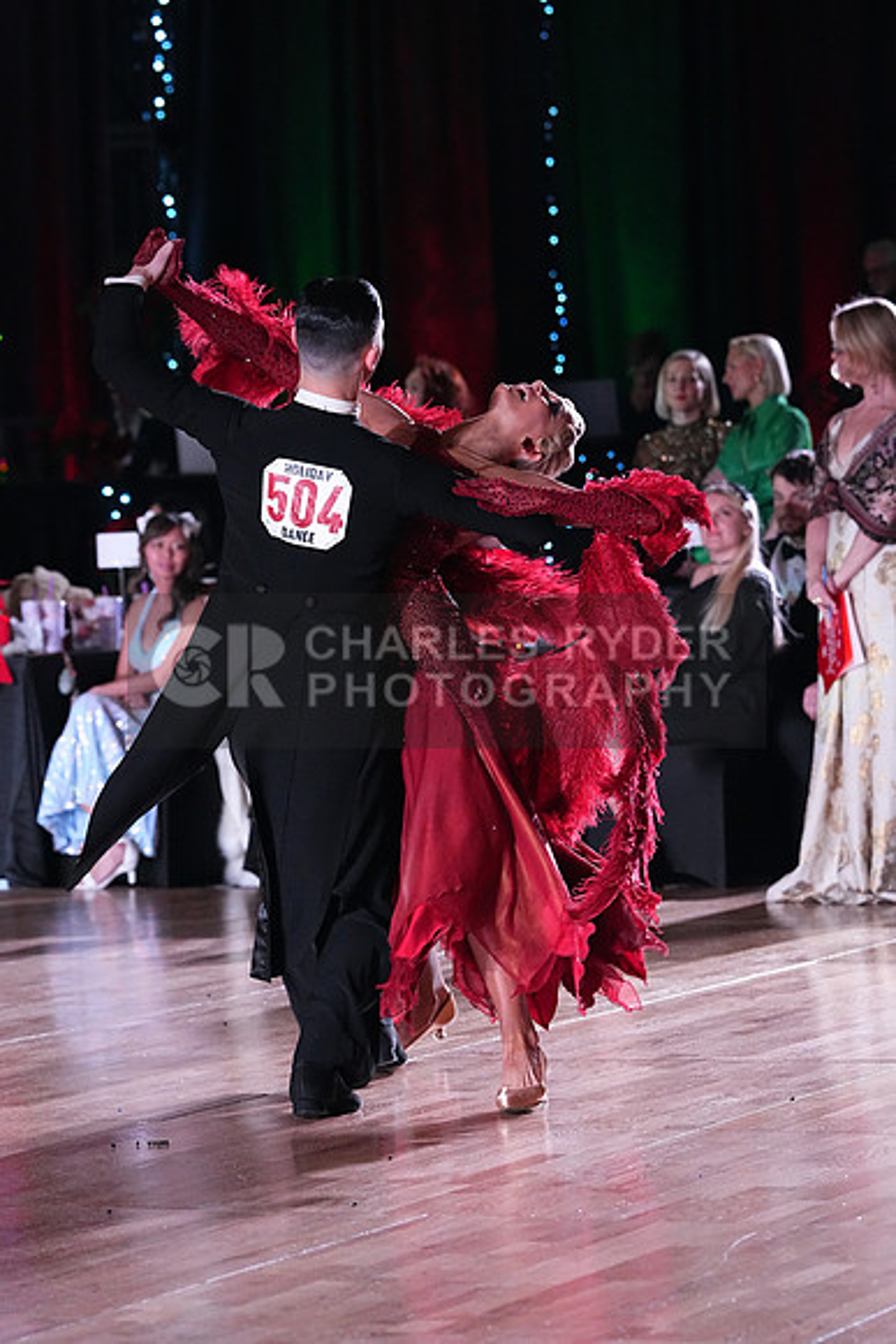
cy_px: 672
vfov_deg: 14.9
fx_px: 5149
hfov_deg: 9.9
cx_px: 448
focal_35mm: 138
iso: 10000
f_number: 5
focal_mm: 138
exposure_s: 1/400
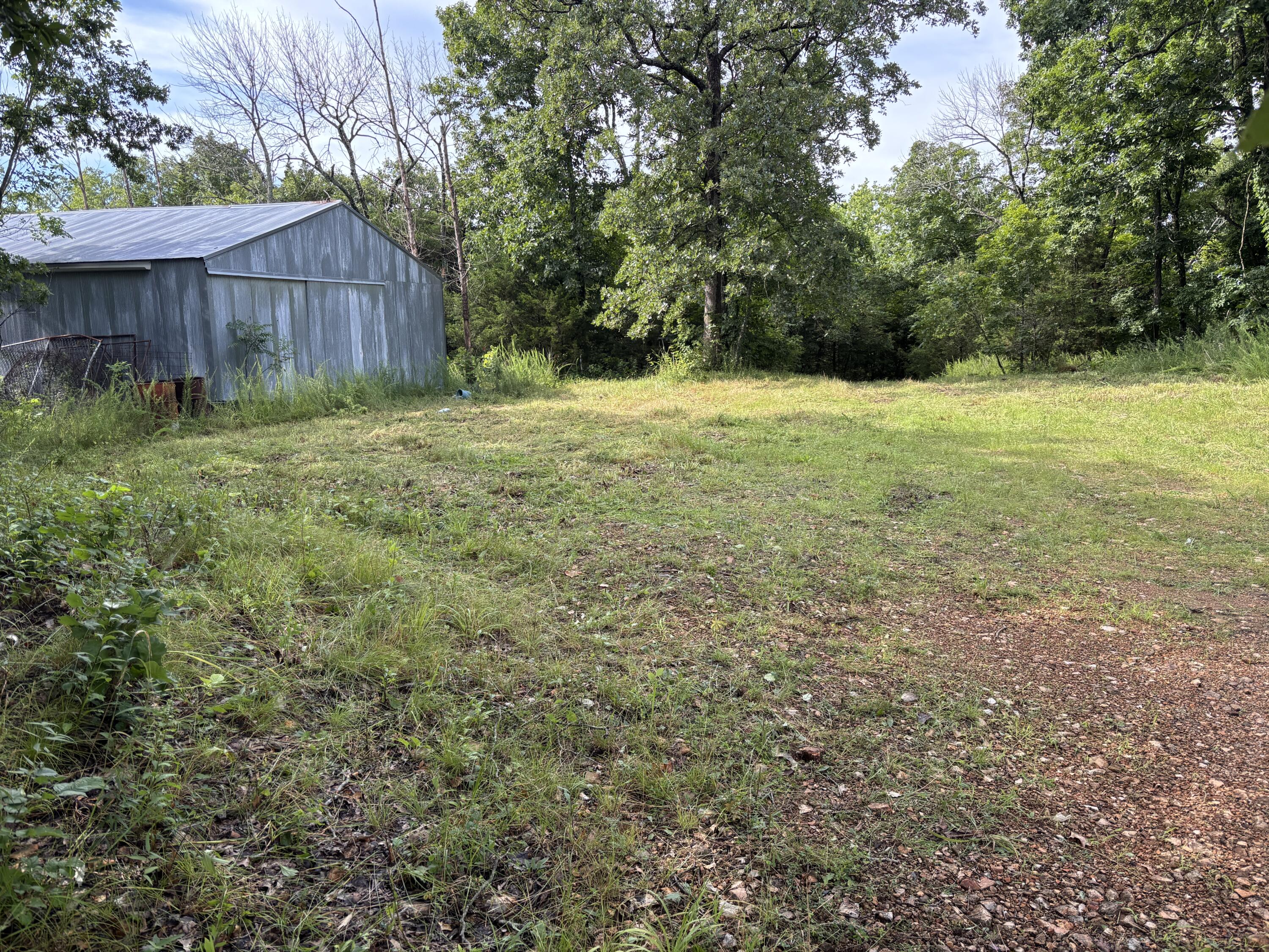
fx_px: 953
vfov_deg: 53.1
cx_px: 634
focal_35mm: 26
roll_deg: +0.5
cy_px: 476
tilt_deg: -9.8
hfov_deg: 67.3
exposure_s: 1/400
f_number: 1.6
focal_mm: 5.96
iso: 50
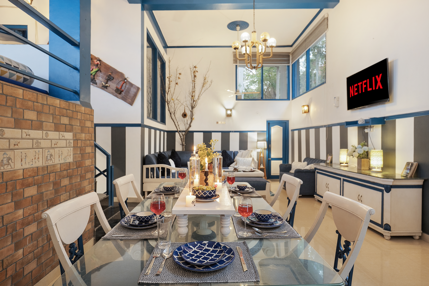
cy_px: 143
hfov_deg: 84.0
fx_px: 238
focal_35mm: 20
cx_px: 214
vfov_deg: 62.0
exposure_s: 1/25
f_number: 4.5
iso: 1250
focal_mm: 20
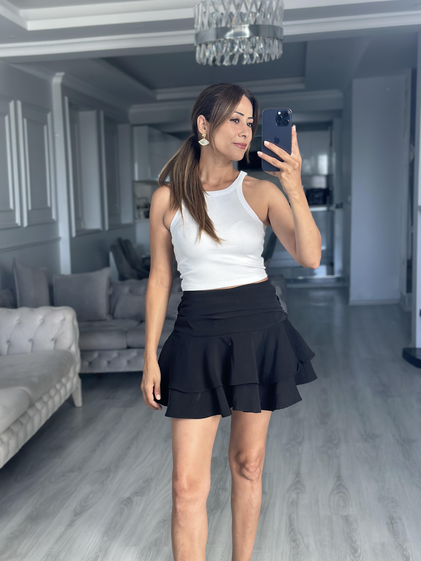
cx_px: 210
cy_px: 280
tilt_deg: -15.8
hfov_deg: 30.3
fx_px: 778
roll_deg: +2.3
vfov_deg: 39.7
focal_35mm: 48
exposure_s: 1/149
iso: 125
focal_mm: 6.86
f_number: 1.78
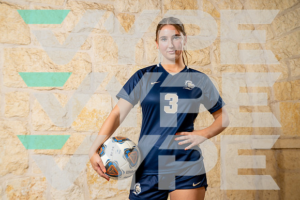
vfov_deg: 30.5
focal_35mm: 44
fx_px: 367
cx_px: 150
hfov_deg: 44.5
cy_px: 100
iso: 100
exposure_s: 1/250
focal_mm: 44
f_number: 5
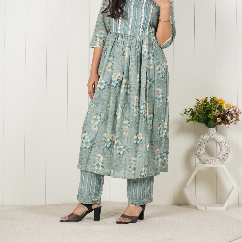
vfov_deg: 20.7
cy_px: 62
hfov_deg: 20.9
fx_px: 656
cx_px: 121
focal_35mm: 83
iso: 125
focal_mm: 65
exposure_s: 1/125
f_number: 6.3
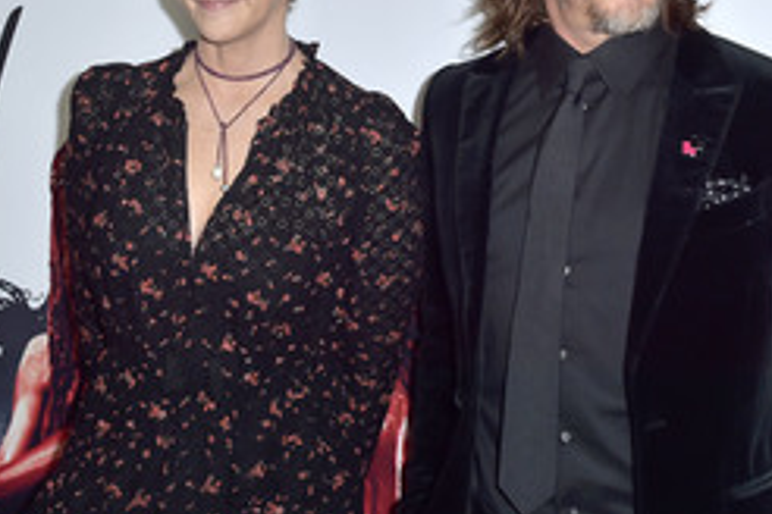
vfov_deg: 21.2
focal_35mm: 64
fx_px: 1372
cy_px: 229
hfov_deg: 31.3
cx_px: 486
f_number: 5.6
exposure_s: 1/200
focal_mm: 35
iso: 400
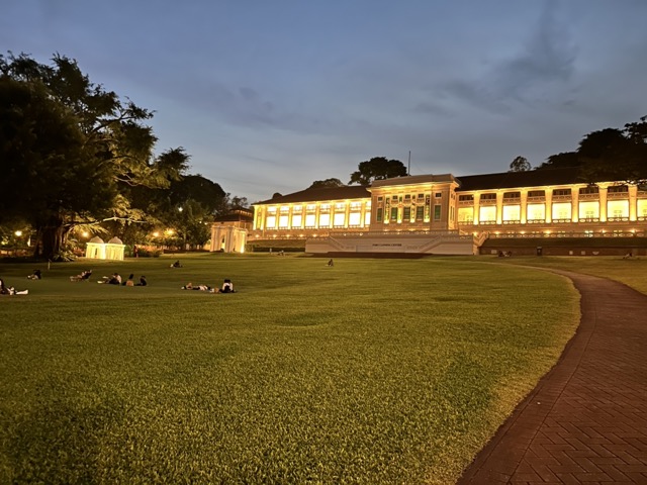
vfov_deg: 56.8
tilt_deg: +6.2
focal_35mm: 24
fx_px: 449
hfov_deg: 71.6
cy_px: 242
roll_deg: -3.5
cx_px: 324
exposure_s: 1/14
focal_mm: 6.86
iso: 3200
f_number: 1.78
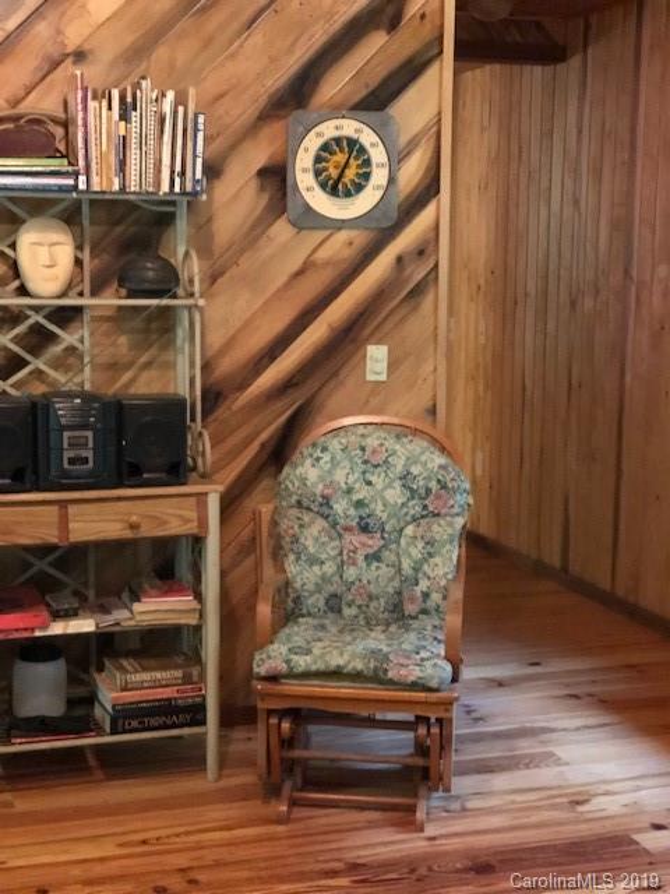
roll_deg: +0.4
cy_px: 447
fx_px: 1471
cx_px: 335
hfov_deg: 25.7
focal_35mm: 57
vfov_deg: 33.8
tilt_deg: -8.2
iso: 1250
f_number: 2.8
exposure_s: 1/30
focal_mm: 6.6
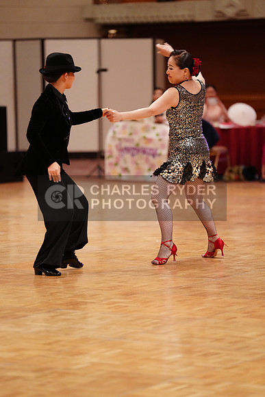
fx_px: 1909
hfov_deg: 7.9
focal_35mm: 173
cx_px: 132
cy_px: 198
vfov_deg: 11.9
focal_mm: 173
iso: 3200
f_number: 2.8
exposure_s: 1/320
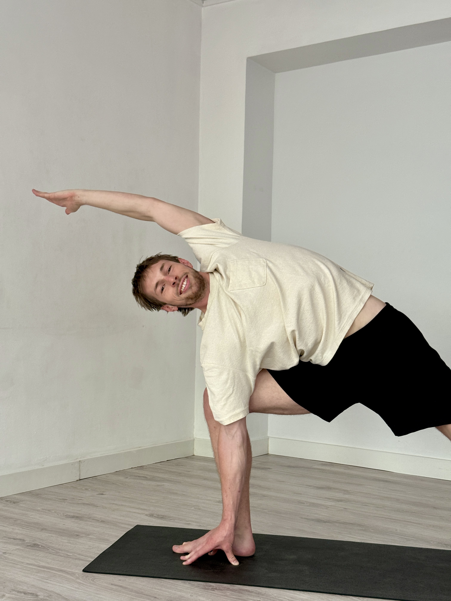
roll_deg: -1.8
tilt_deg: +1.9
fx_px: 834
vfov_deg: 39.7
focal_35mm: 48
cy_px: 300
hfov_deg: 30.3
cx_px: 226
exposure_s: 1/60
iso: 125
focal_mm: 6.76
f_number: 1.78
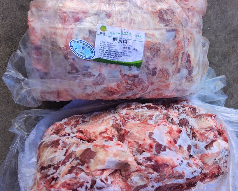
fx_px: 176
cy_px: 95
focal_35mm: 25
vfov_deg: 56.8
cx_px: 123
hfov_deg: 68.1
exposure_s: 1/726
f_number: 1.57
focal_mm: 6.51
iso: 50
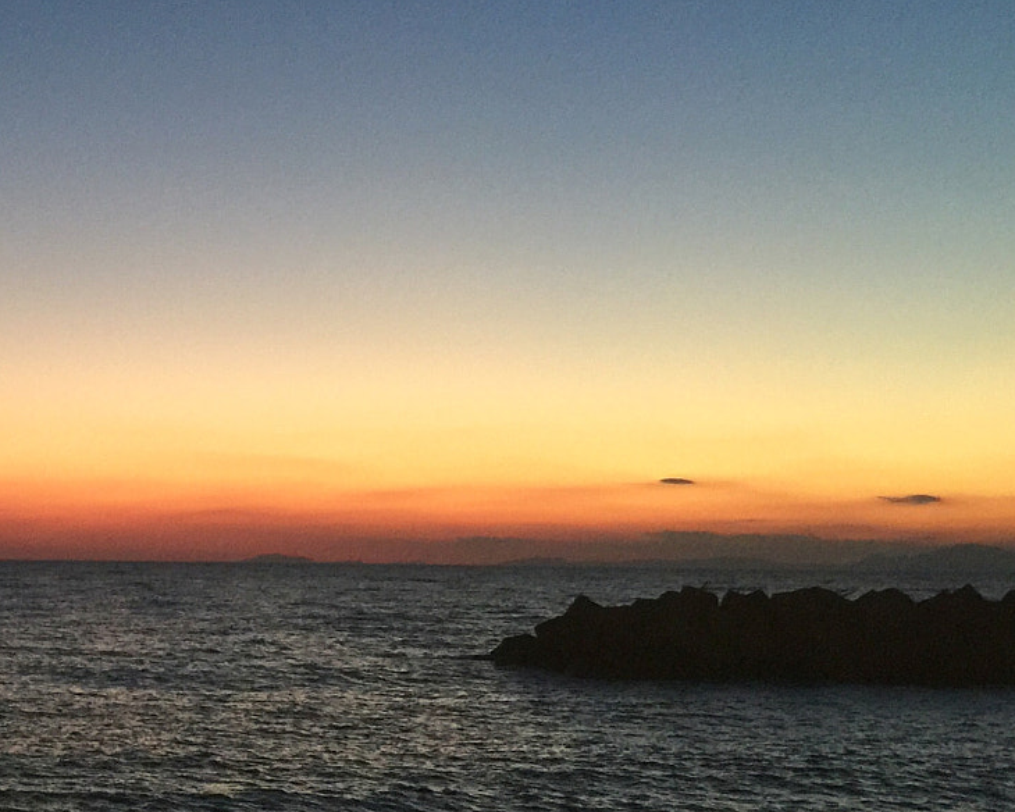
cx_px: -82
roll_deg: -0.4
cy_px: 288
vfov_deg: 24.5
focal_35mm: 62
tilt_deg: +7.6
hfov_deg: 28.0
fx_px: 1862
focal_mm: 4.15
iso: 100
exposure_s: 1/17
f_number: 2.2
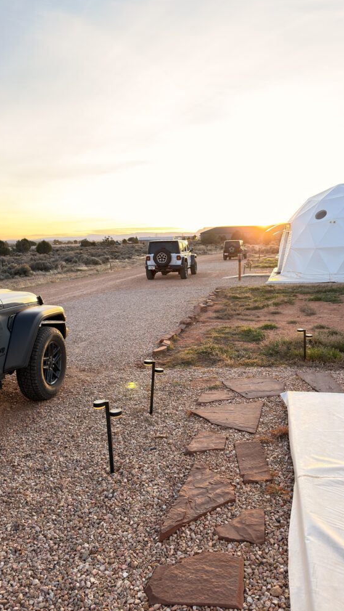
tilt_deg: -7.9
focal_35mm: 27
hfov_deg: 42.8
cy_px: 302
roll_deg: +1.2
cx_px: 195
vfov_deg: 69.9
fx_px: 438
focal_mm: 6.76
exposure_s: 1/230
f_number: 1.78
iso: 64
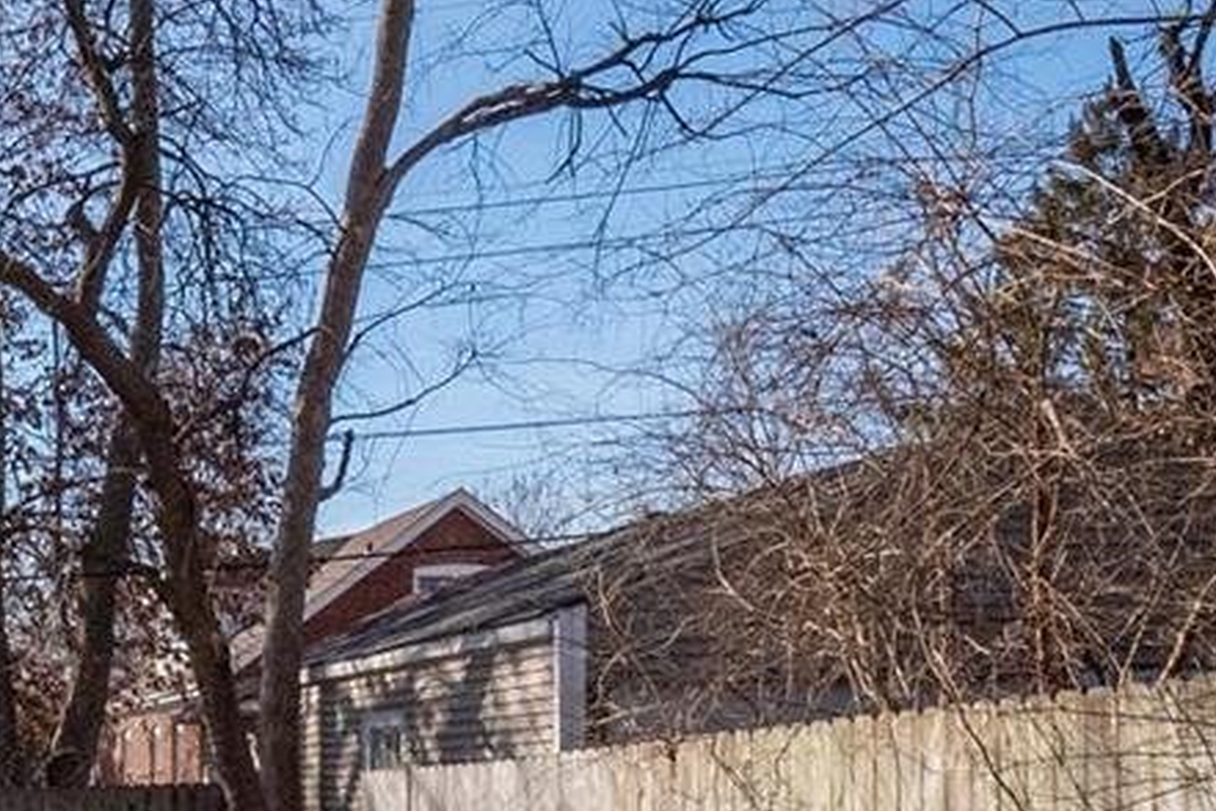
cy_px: 825
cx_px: -356
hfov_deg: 28.4
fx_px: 1959
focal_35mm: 58
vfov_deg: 22.4
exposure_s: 1/1000
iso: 400
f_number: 8
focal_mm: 8
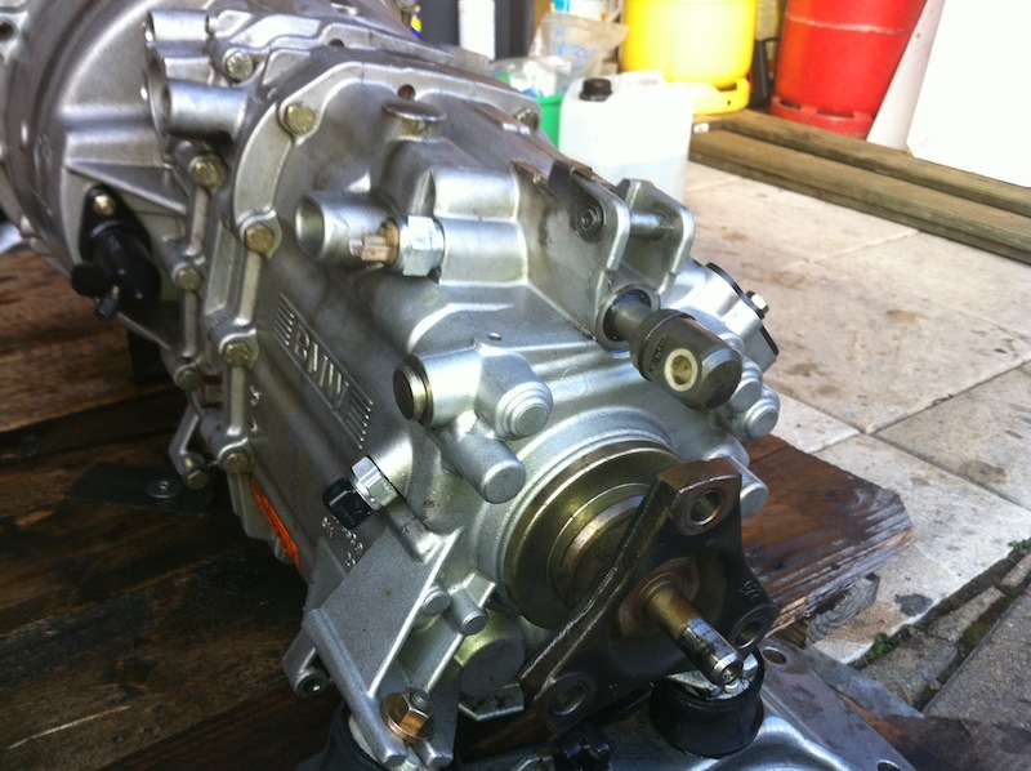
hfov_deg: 52.7
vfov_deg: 40.6
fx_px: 1041
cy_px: 386
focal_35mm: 35
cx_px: 516
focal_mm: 3.85
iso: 80
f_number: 2.8
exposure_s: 1/22
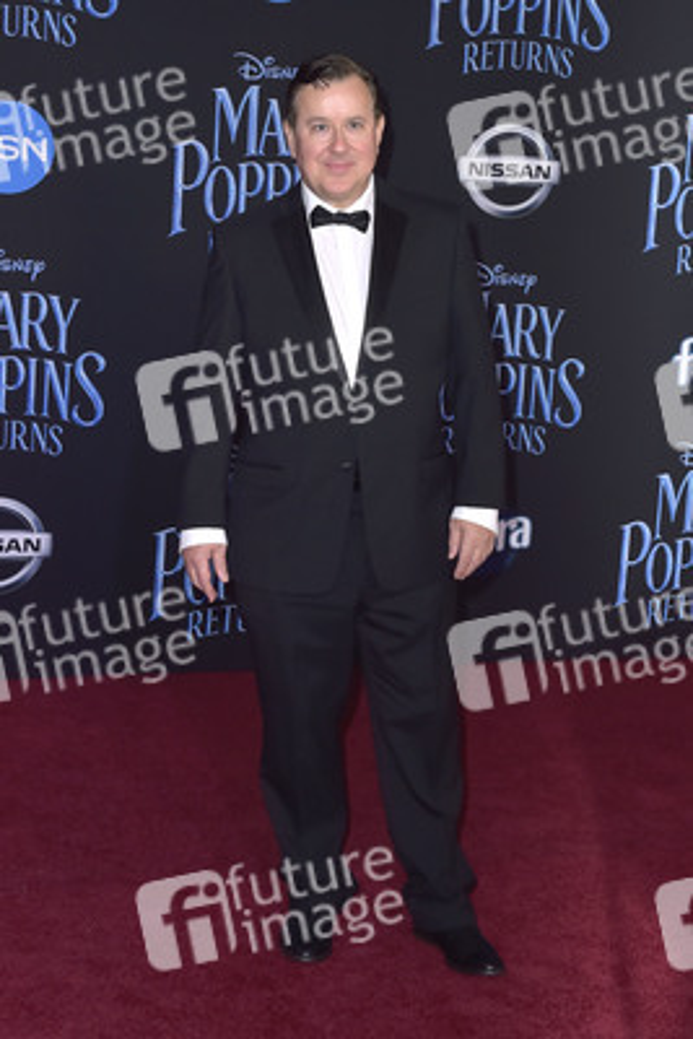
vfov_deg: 35.6
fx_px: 1615
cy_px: 520
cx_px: 346
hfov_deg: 24.2
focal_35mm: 56
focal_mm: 56
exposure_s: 1/250
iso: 400
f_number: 6.3
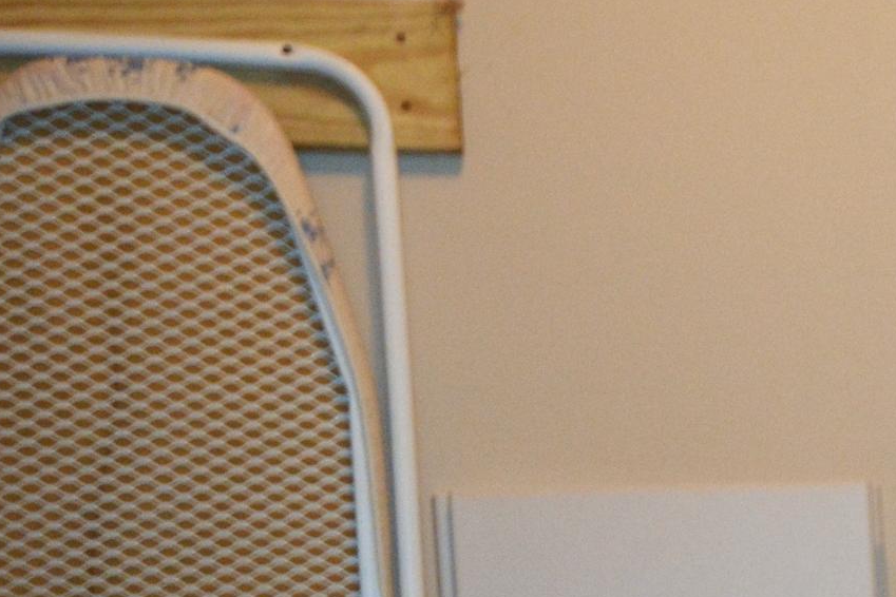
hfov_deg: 16.7
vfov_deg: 12.3
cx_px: 1505
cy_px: 882
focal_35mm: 106
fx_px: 2638
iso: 1250
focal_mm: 20
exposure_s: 1/60
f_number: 3.5
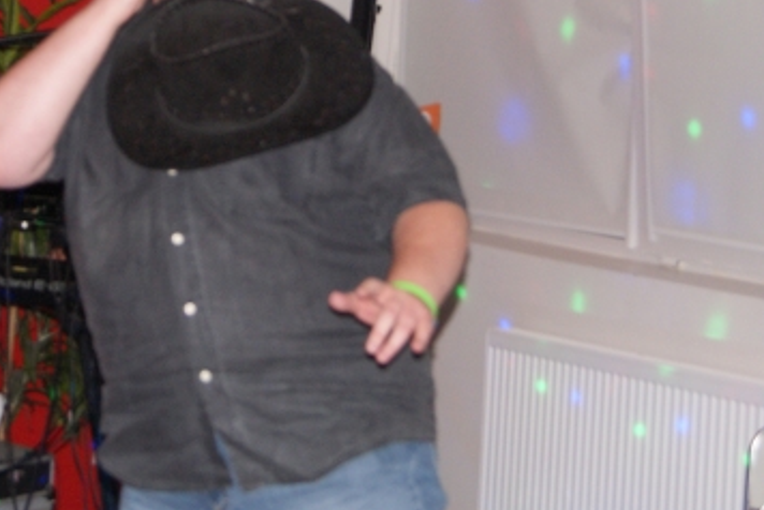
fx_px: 2509
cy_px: 58
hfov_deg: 17.3
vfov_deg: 11.6
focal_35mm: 118
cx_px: 268
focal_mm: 35
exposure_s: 1/60
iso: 400
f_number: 4.5
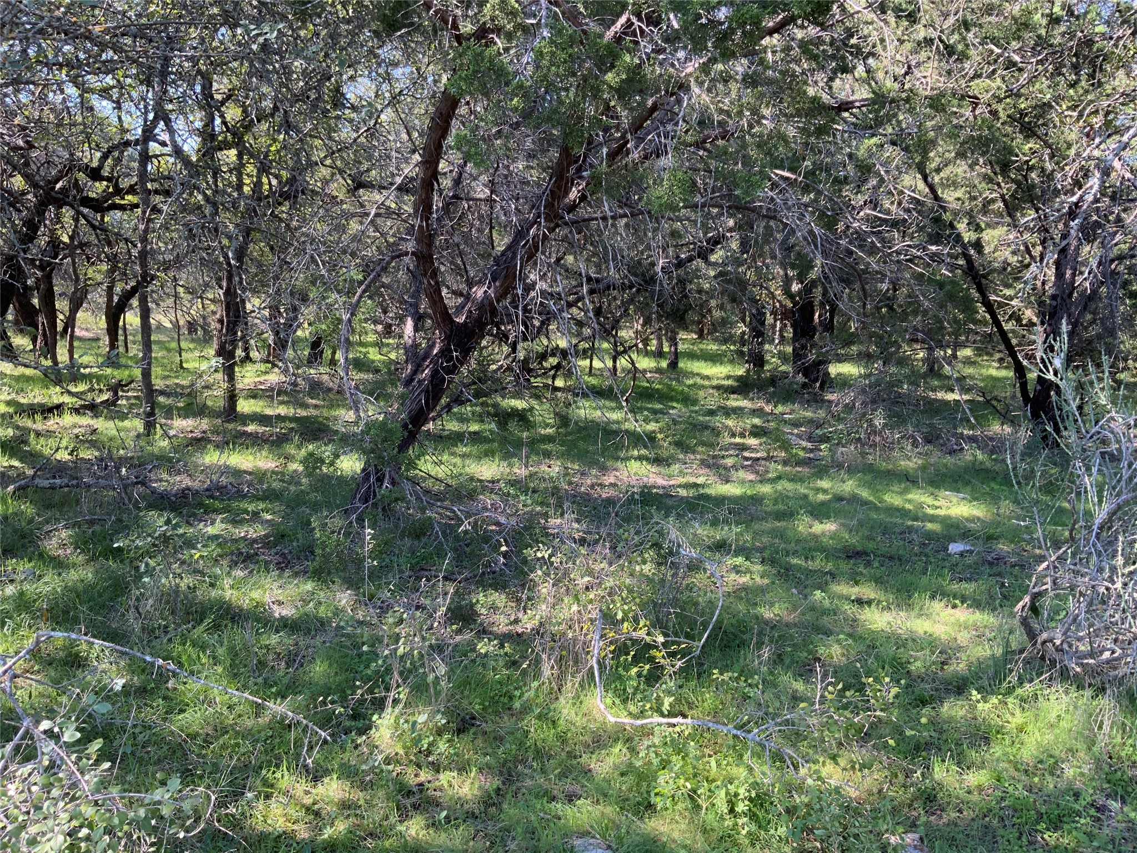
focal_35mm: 29
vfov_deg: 48.2
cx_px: 568
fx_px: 953
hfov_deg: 61.7
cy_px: 426
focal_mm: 3
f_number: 1.8
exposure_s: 1/122
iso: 20
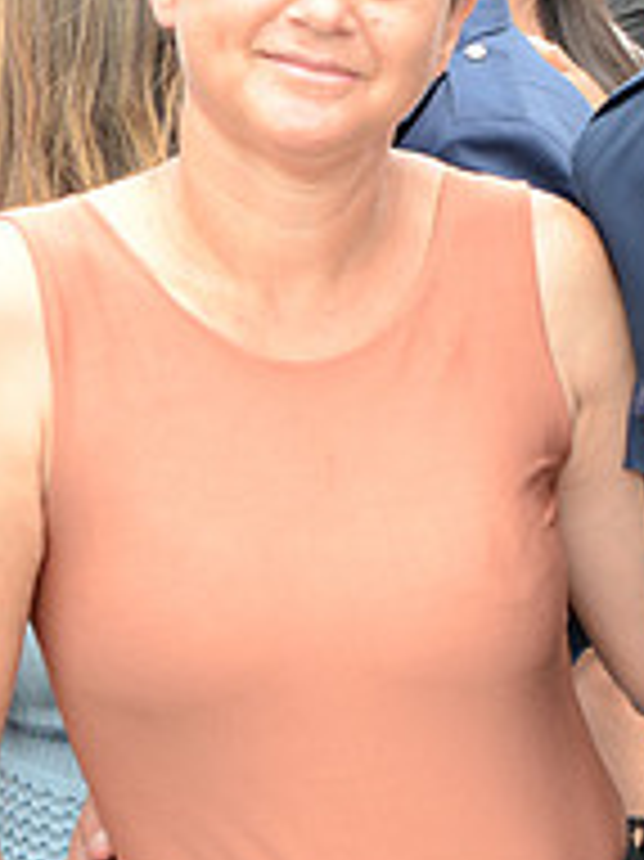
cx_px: 865
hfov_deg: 10.7
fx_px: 3364
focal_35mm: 135
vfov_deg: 14.5
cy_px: 167
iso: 320
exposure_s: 1/250
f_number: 6.3
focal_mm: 31
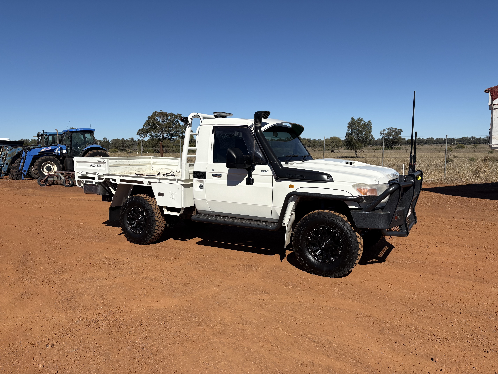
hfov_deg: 67.3
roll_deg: +0.7
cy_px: 187
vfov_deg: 53.1
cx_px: 249
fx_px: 374
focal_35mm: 26
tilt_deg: -6.0
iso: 50
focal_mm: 5.96
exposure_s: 1/6329
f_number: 1.6
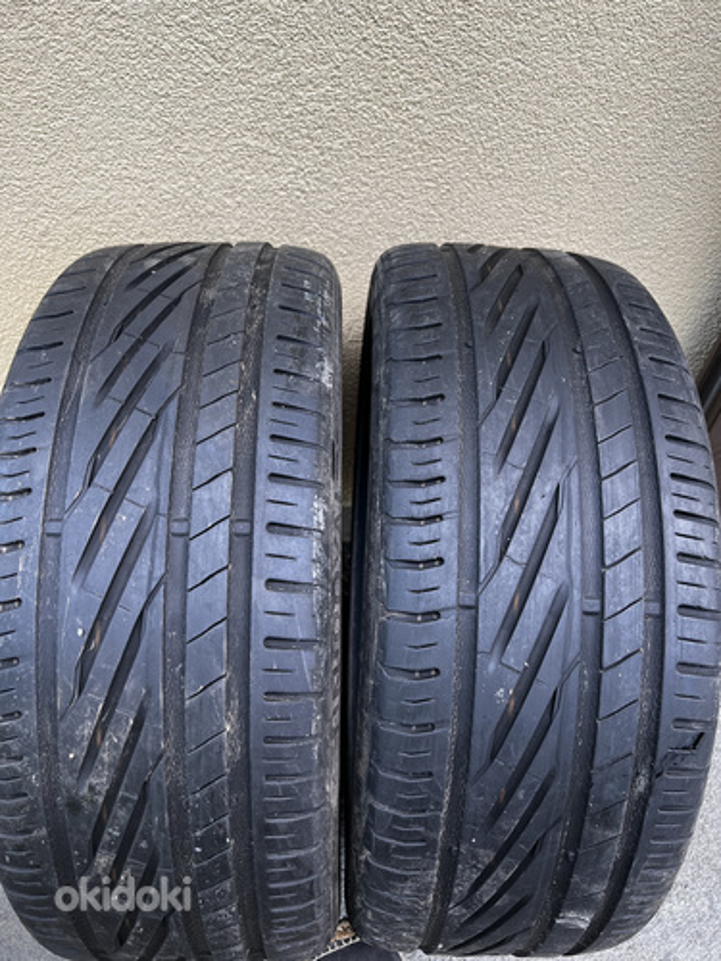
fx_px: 722
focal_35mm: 26
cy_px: 480
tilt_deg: -48.7
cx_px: 360
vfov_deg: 67.3
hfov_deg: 53.1
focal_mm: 5.7
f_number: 1.5
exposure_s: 1/121
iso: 40
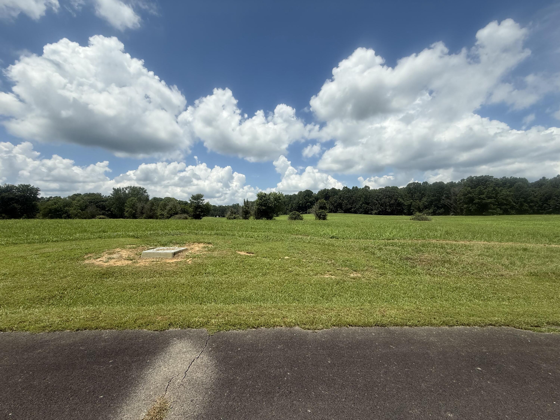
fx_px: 226
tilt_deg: +3.9
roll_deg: -1.5
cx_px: 280
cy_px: 210
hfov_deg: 102.1
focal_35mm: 14
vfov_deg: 85.7
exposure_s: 1/4425
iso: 50
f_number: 2.2
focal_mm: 2.22
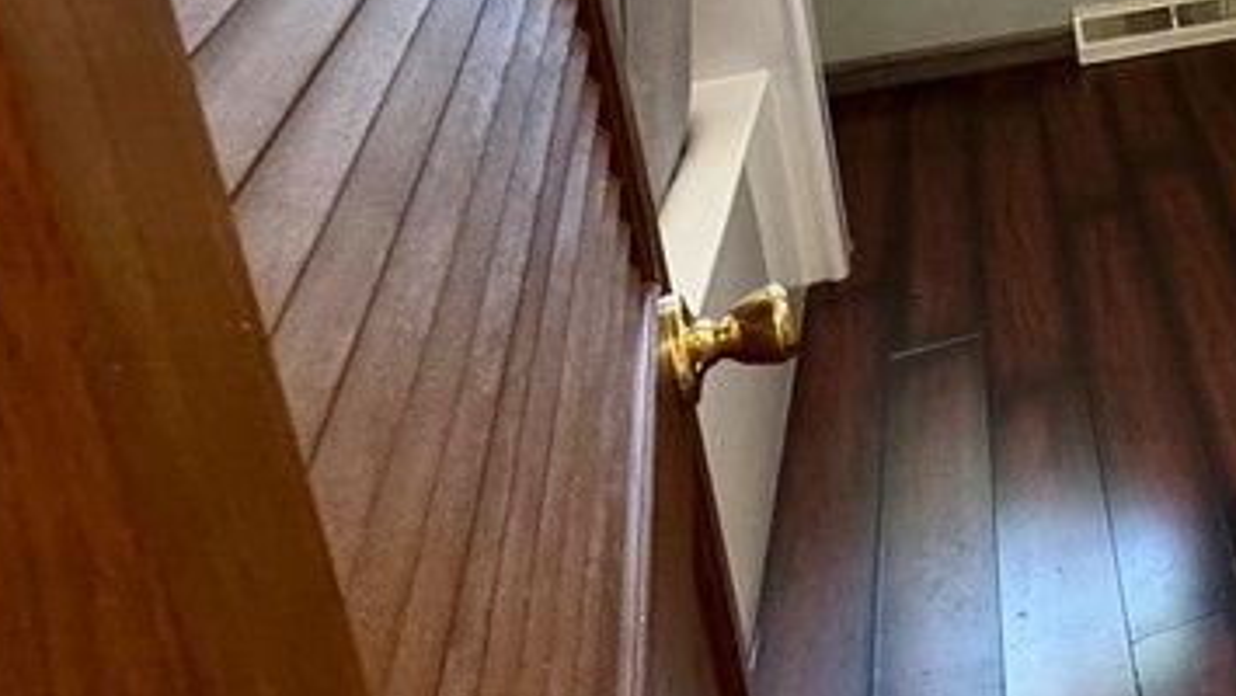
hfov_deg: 31.3
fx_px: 1443
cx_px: 1730
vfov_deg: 24.3
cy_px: -167
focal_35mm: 44
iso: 320
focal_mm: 2.22
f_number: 2.2
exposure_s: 1/60
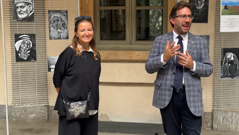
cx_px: 119
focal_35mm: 53
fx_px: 336
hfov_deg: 39.2
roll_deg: -0.2
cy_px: 66
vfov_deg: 22.6
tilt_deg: -6.1
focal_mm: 6.76
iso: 50
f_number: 1.78
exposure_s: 1/139
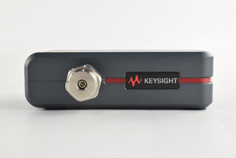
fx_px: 374
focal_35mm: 57
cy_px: 79
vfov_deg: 23.8
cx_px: 118
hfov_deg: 35.1
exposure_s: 1/30
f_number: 22
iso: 1600
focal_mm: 38
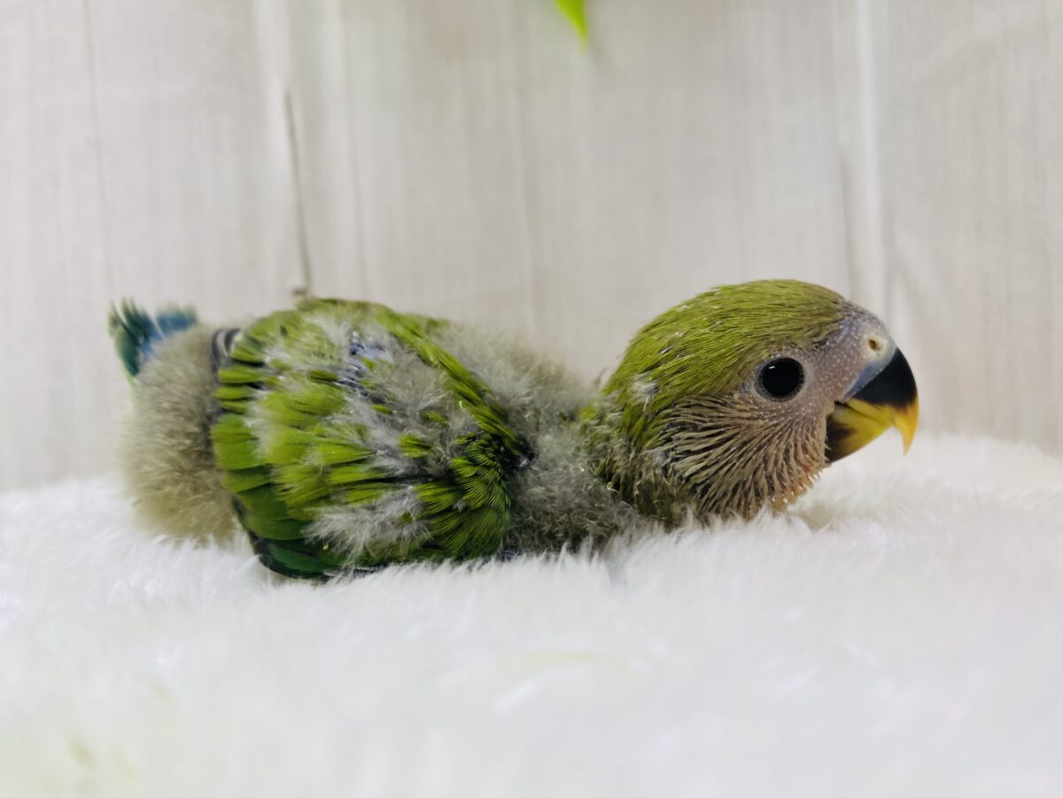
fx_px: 768
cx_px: 532
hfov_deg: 69.4
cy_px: 399
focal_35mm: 25
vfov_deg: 54.9
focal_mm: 4.25
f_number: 1.8
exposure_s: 1/100
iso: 100
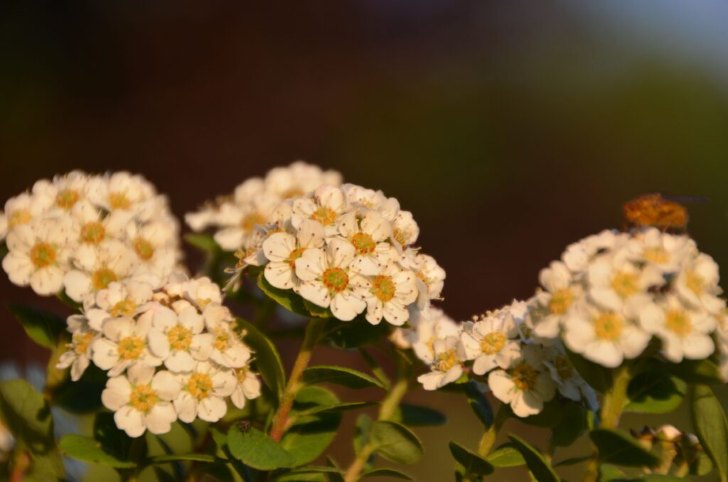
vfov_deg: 3.4
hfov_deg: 5.1
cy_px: 241
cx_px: 364
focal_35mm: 405
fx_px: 8172
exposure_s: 1/500
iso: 280
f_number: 6.3
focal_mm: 270
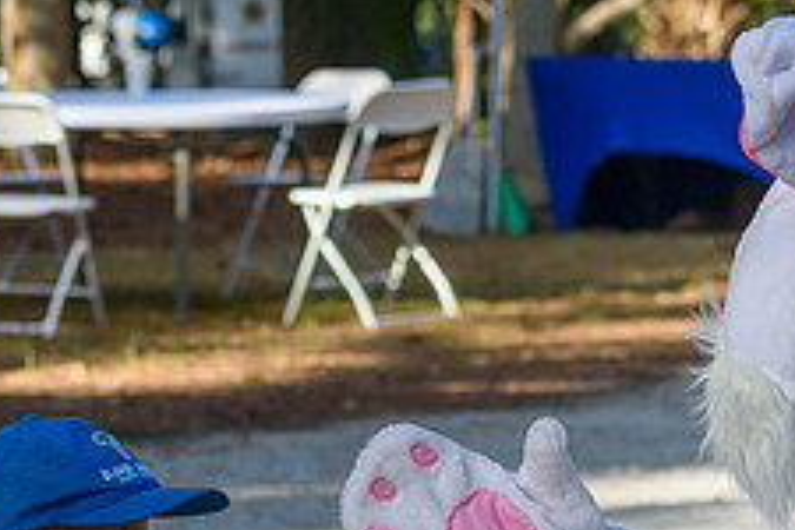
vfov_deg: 4.1
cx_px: 519
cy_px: 673
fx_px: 7331
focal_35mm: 332
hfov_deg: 6.2
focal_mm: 86
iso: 200
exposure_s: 1/500
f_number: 5.6
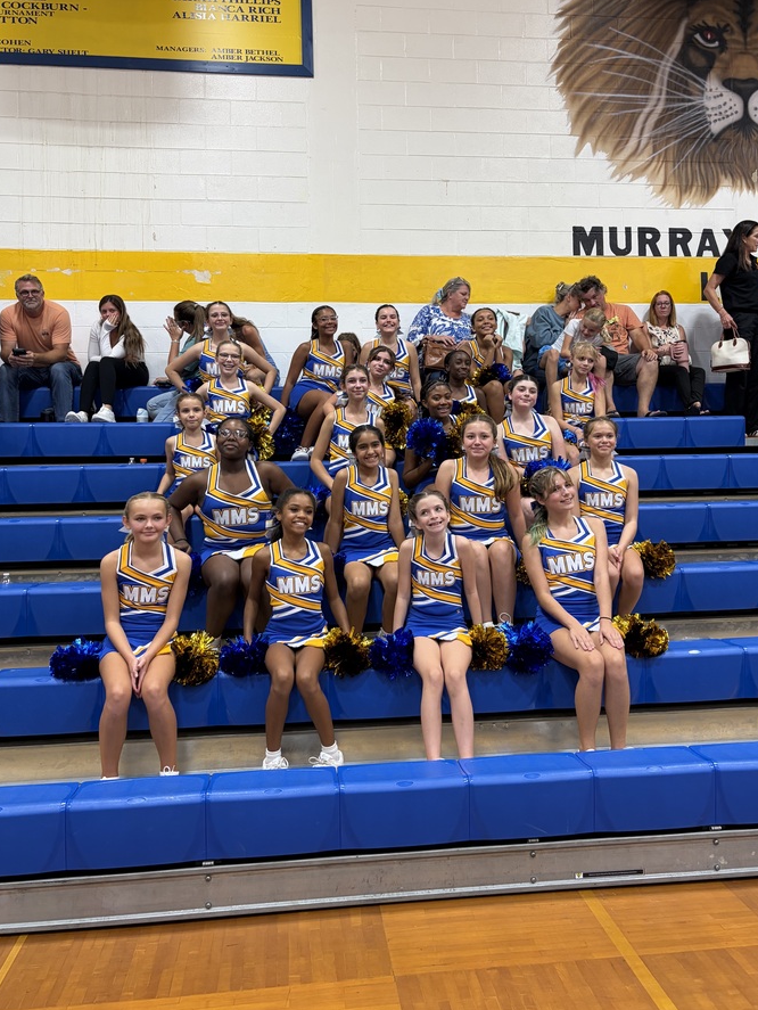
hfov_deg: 46.8
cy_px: 450
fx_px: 875
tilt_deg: +1.7
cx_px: 393
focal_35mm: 30
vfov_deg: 59.8
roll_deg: +0.6
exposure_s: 1/121
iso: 125
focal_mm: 5.96
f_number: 1.6
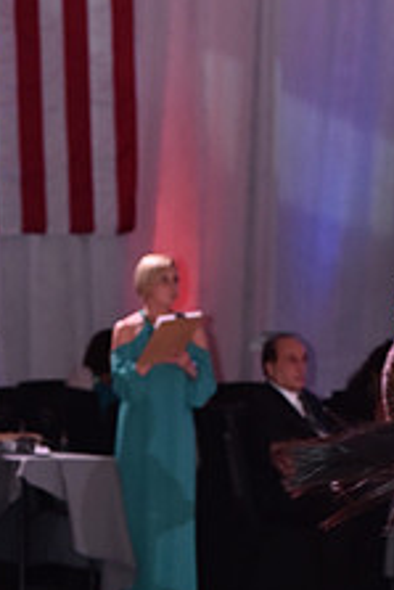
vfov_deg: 8.2
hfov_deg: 5.5
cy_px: 717
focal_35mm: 247
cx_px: 475
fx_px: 4048
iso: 1600
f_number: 4.5
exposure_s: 1/250
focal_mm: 95
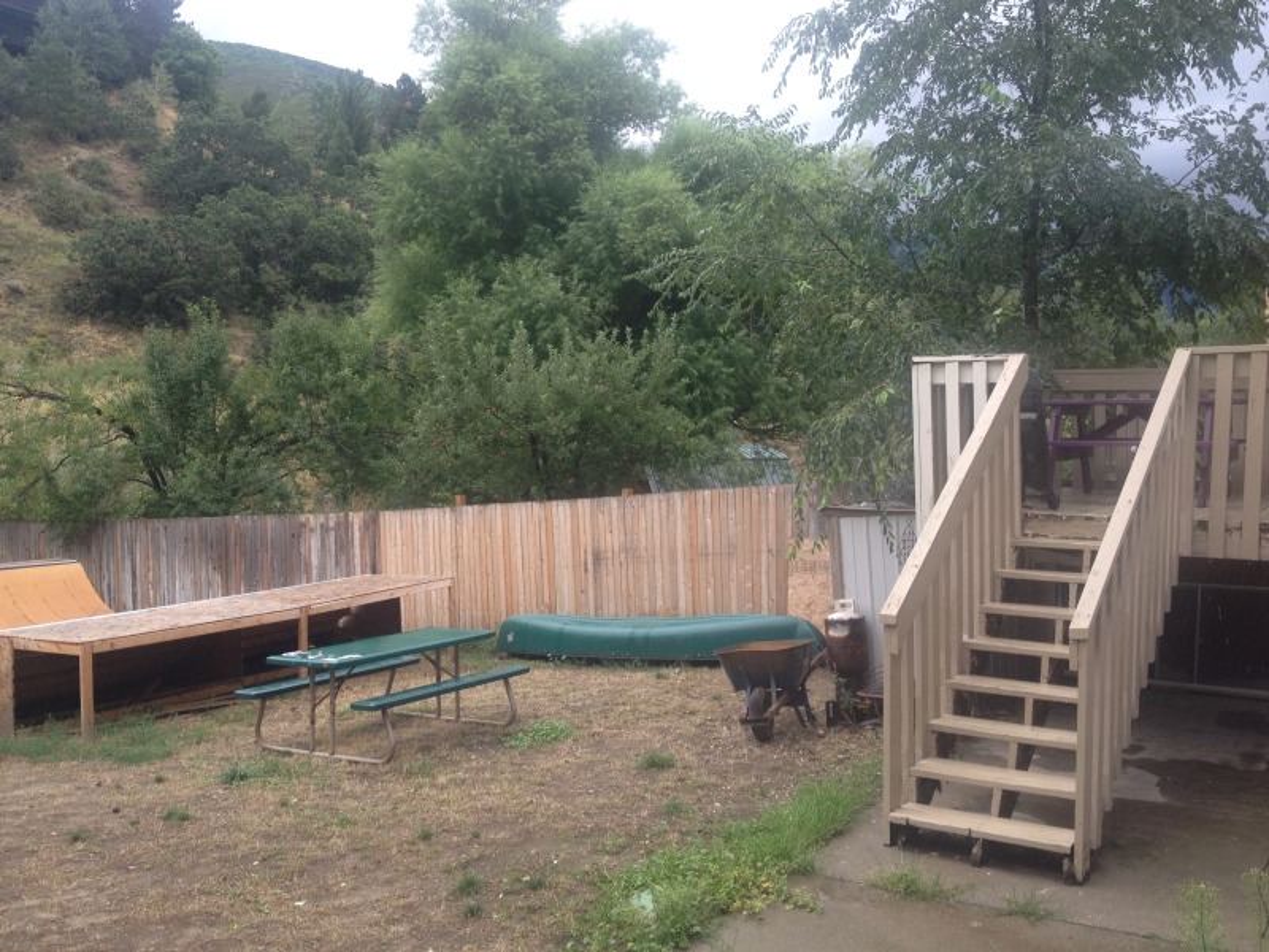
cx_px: 634
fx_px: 1283
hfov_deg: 52.6
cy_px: 476
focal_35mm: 35
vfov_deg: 40.7
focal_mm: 4.28
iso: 64
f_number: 2.4
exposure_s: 1/120
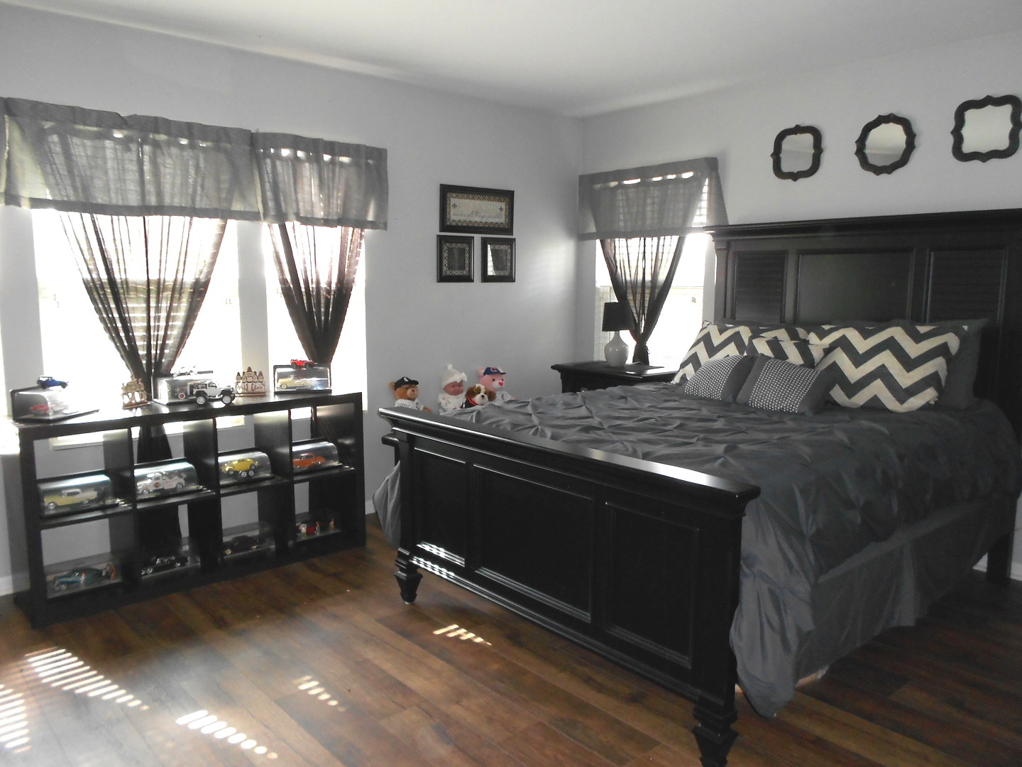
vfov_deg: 53.1
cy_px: 384
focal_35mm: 26
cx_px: 511
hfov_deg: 67.3
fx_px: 768
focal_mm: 4.6
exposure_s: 1/25
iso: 200
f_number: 3.2
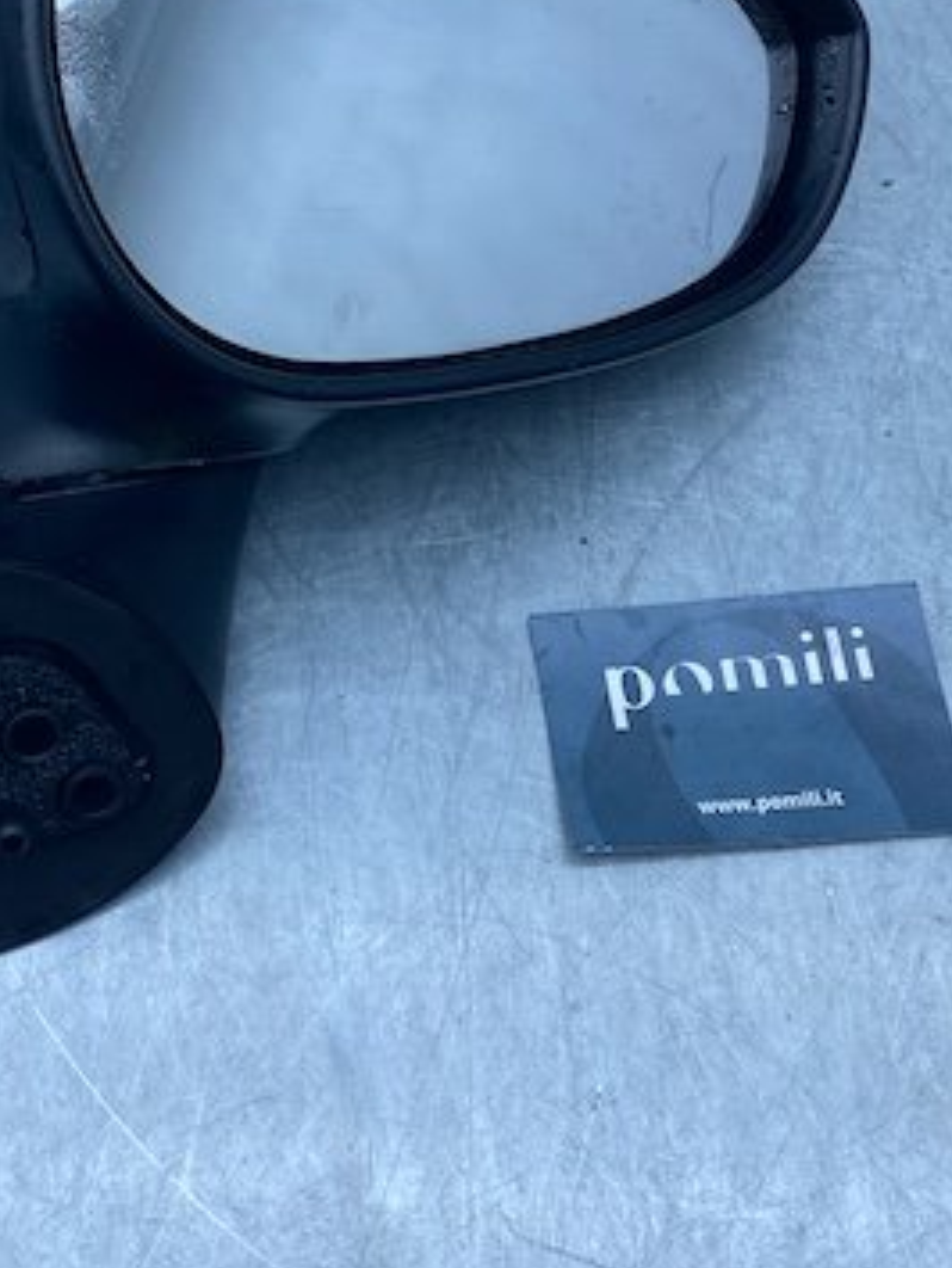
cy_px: 294
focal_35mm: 47
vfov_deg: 39.2
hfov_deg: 30.3
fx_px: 1721
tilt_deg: -56.5
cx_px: 215
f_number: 1.8
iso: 32
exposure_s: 1/949
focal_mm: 4.25
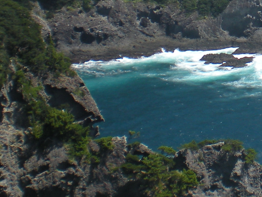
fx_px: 931
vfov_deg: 11.9
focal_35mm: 123
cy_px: -3
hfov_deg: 15.2
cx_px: 355
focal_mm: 6.3
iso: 64
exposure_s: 1/423
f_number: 4.6
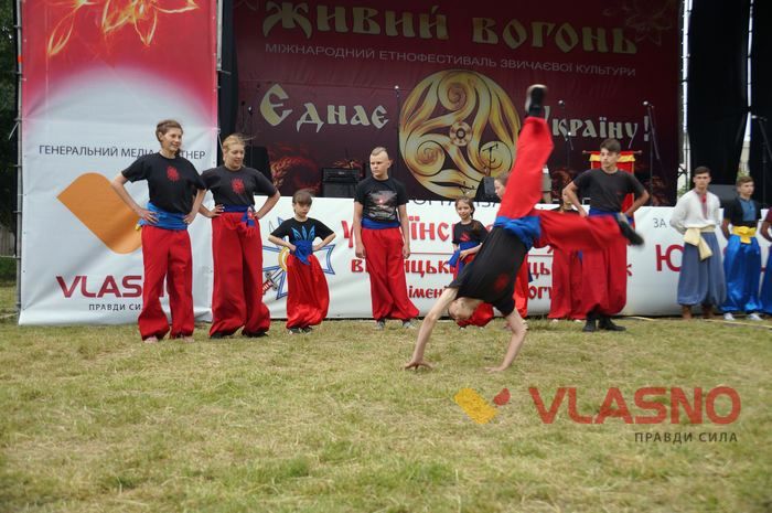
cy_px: 256
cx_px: 386
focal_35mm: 36
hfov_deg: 53.2
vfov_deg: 36.8
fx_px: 771
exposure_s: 1/160
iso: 100
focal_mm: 24
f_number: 4
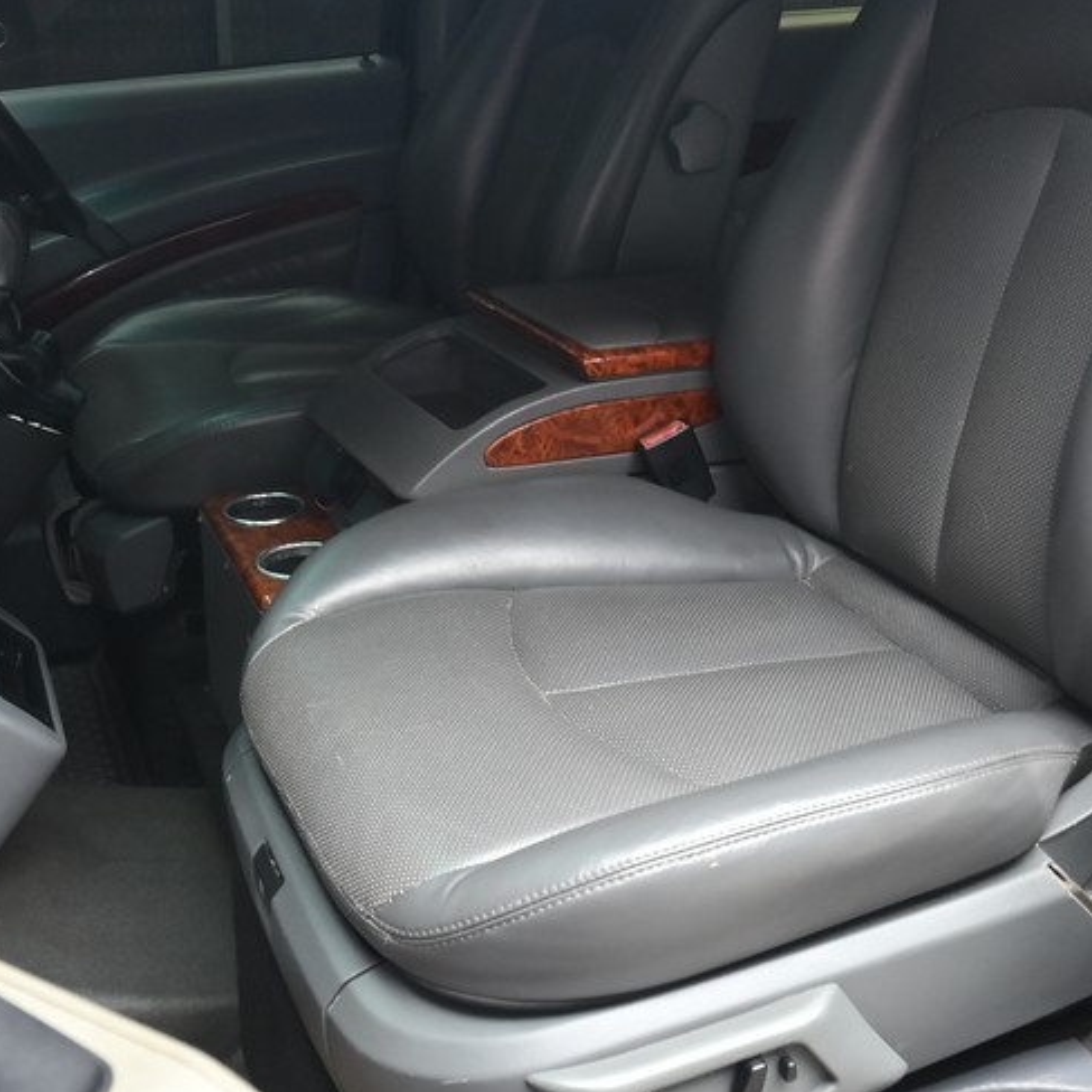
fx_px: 1642
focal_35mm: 46
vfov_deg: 36.3
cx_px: 609
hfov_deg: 36.7
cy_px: 348
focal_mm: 16
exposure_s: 1/30
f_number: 6.7
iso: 800
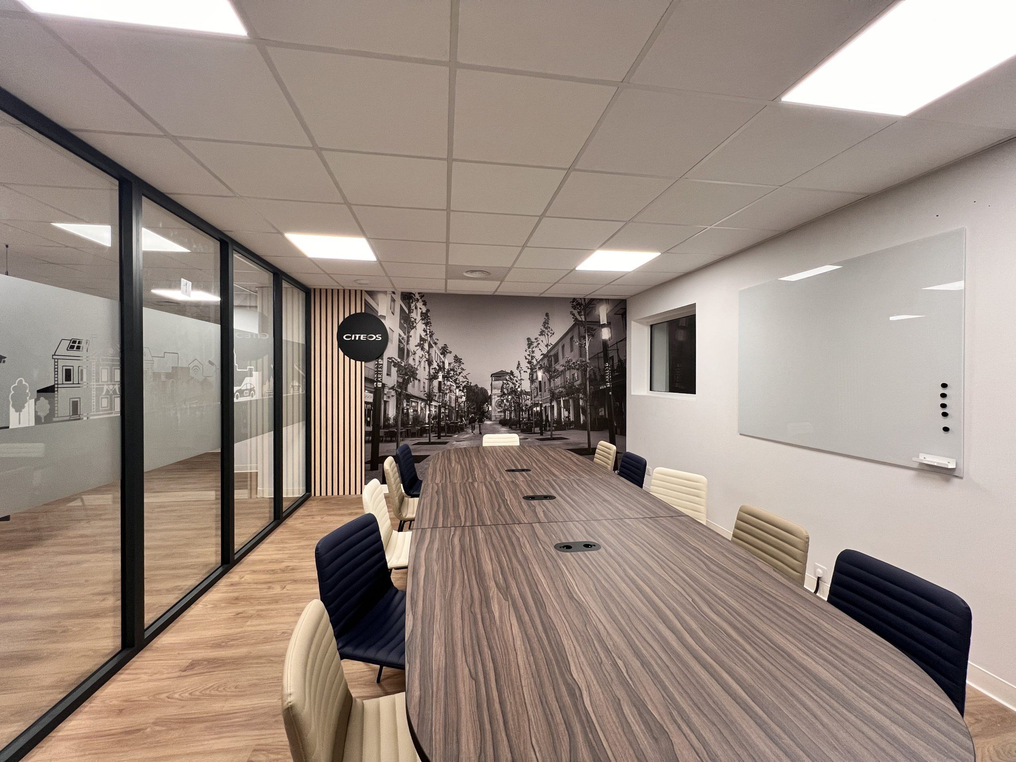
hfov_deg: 106.2
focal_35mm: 13
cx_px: 508
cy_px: 381
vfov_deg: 89.9
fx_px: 382
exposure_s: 1/100
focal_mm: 1.57
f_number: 1.8
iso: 200
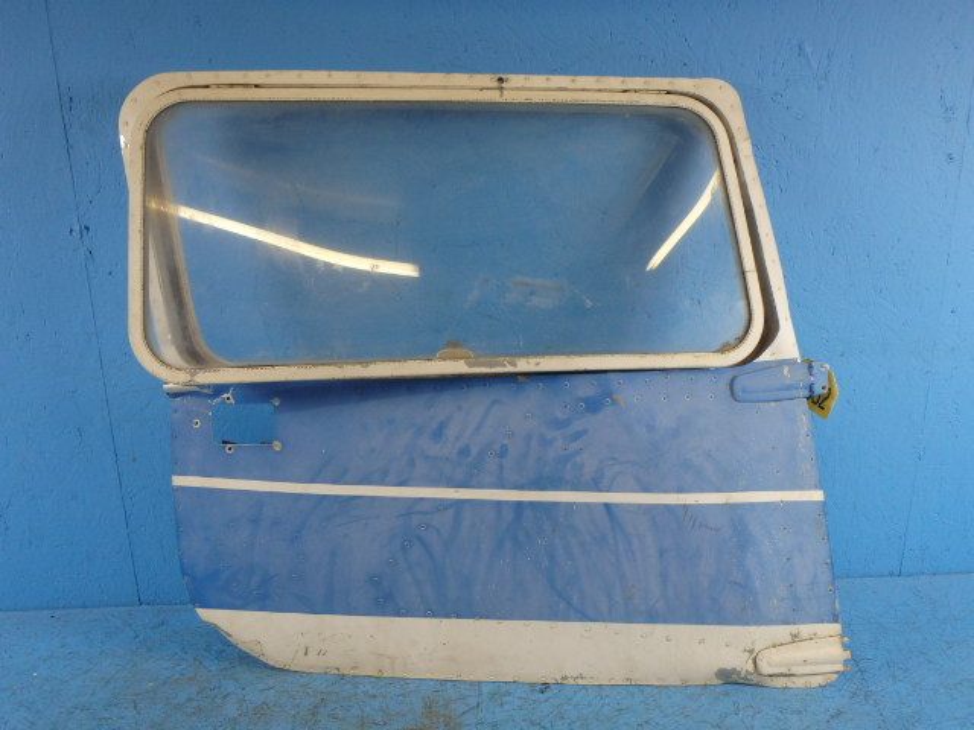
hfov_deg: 63.4
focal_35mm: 28
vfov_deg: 49.7
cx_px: 487
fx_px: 788
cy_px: 365
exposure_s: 1/30
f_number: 3.9
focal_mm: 5
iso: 200
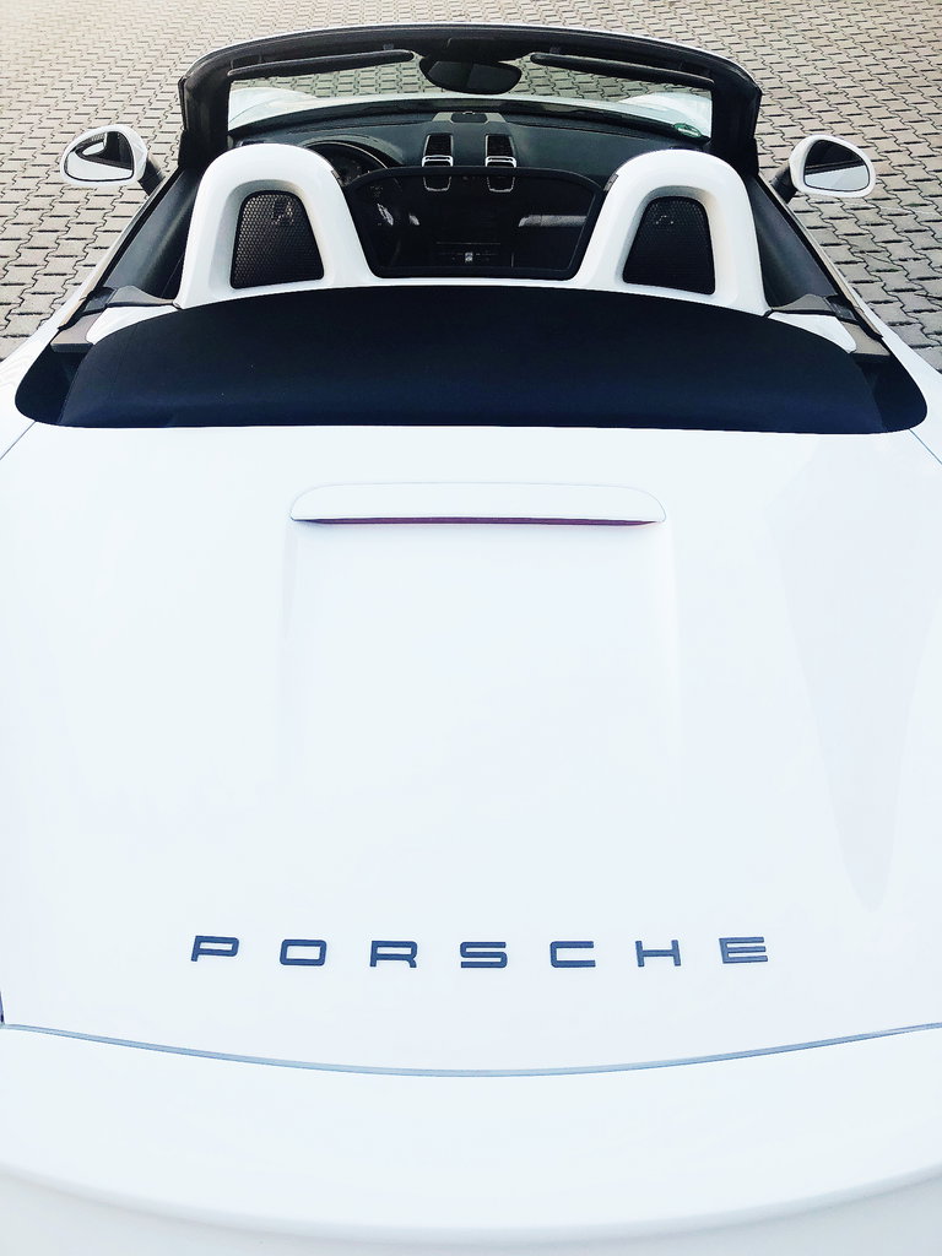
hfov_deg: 49.7
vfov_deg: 63.4
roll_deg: -1.2
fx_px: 1016
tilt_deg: -40.3
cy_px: 628
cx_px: 471
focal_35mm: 28
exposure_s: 1/363
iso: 20
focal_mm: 3.99
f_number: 1.8
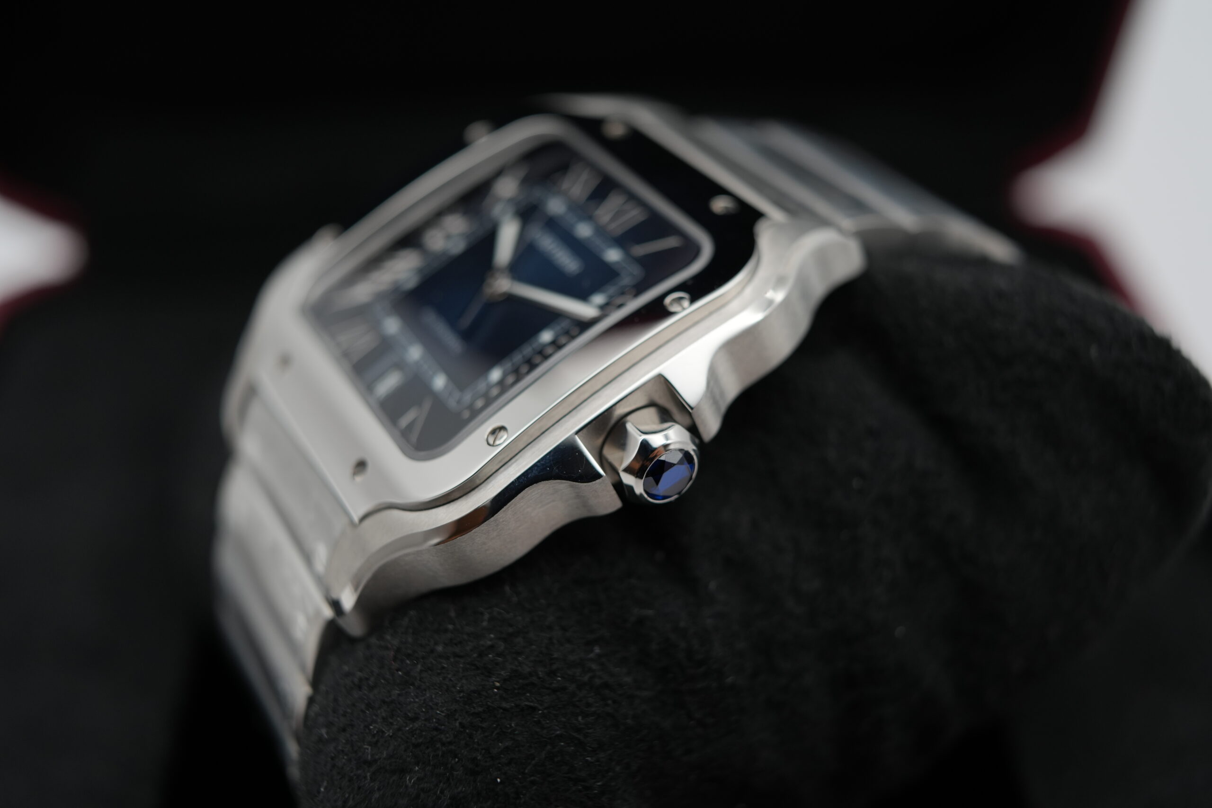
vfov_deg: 37.9
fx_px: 1178
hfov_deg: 54.4
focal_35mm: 35
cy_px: 404
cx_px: 606
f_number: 5
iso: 400
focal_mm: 35
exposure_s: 1/250
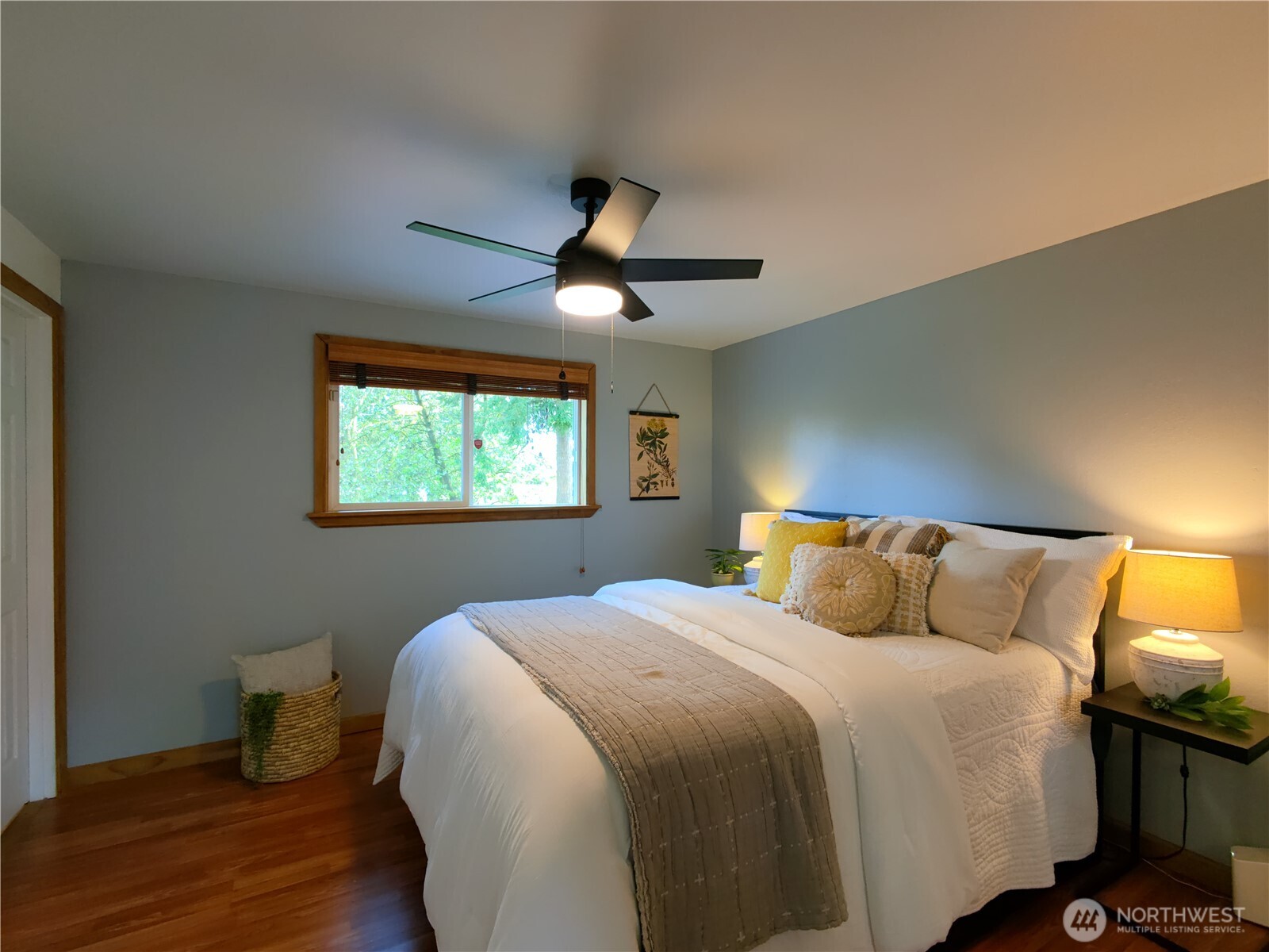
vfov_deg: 78.1
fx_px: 587
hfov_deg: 94.5
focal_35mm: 16
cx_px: 634
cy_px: 476
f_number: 2.55
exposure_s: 1/50
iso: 323
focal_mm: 16
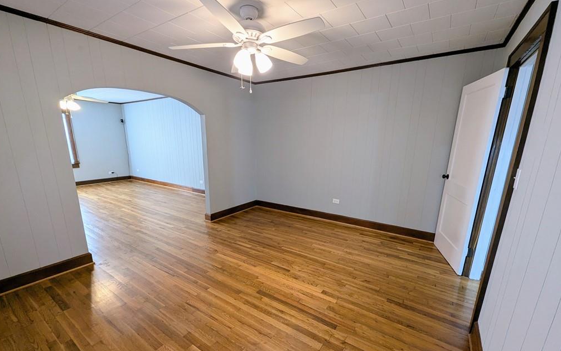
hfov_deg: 105.3
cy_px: 195
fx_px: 214
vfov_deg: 78.4
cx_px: 279
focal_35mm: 14
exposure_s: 1/23.8
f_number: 2.2
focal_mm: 1.95
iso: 54
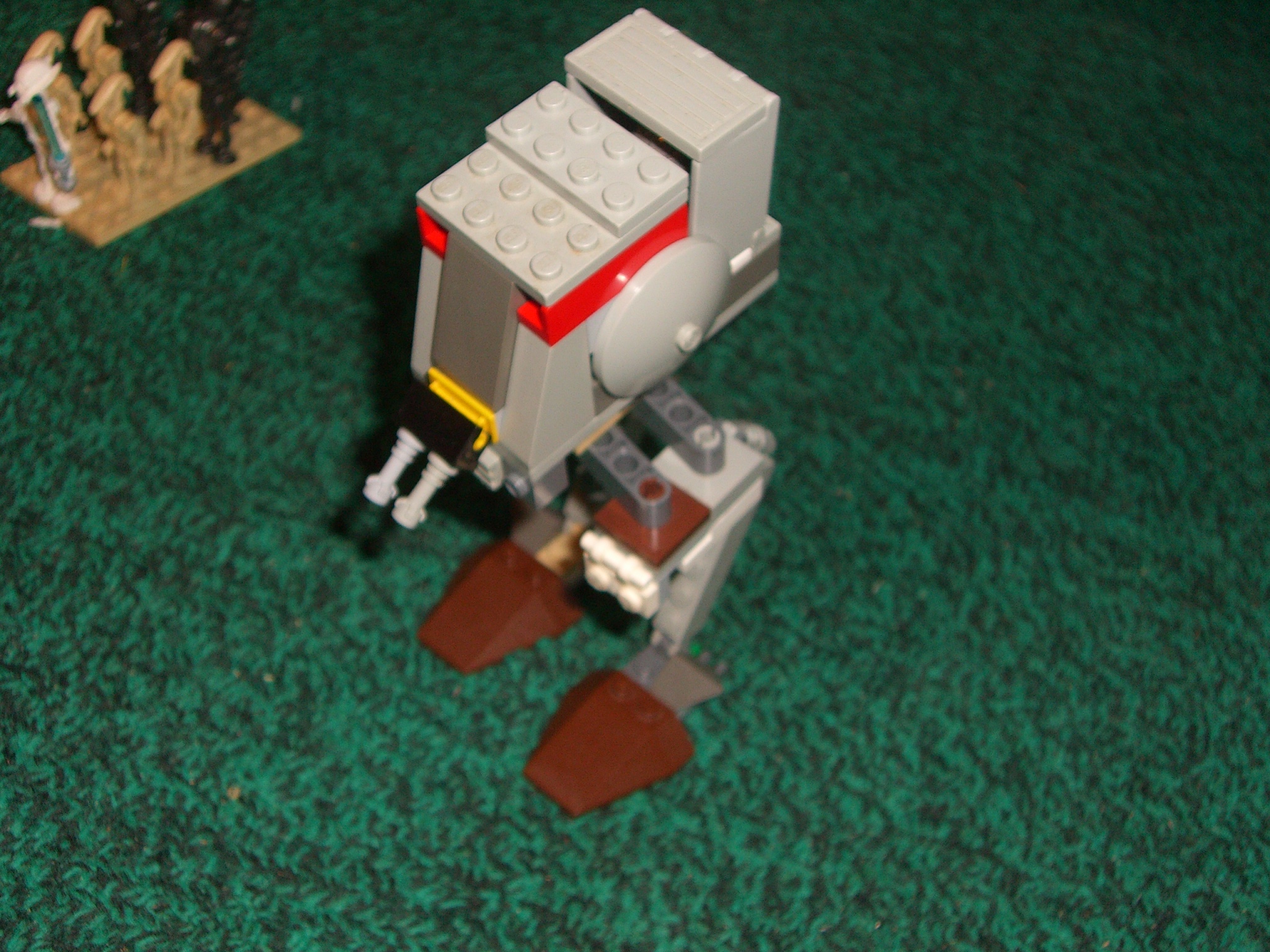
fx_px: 1724
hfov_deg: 40.4
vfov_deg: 30.9
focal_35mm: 47
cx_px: 635
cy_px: 476
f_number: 3
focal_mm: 7.6
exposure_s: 1/60
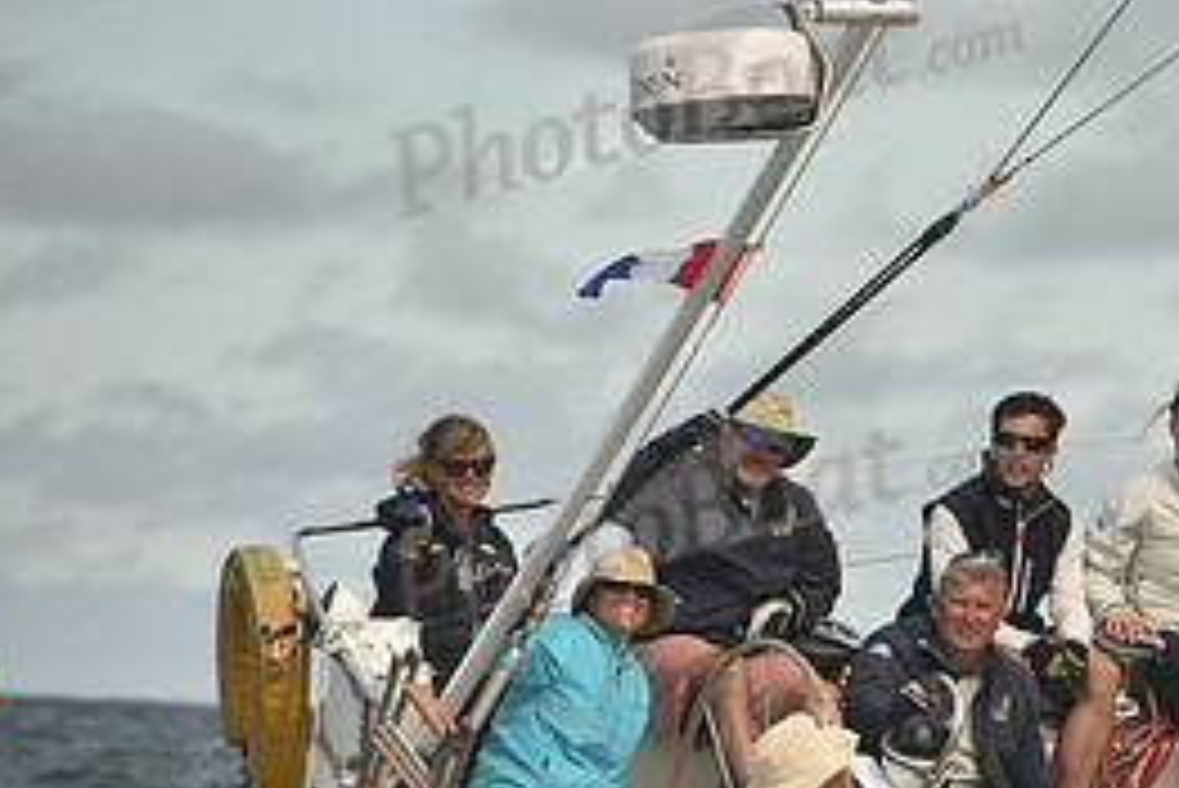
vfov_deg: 3.4
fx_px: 13074
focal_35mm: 399
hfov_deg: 5.1
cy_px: 687
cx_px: 1260
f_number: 5.6
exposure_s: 1/1000
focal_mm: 180
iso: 320
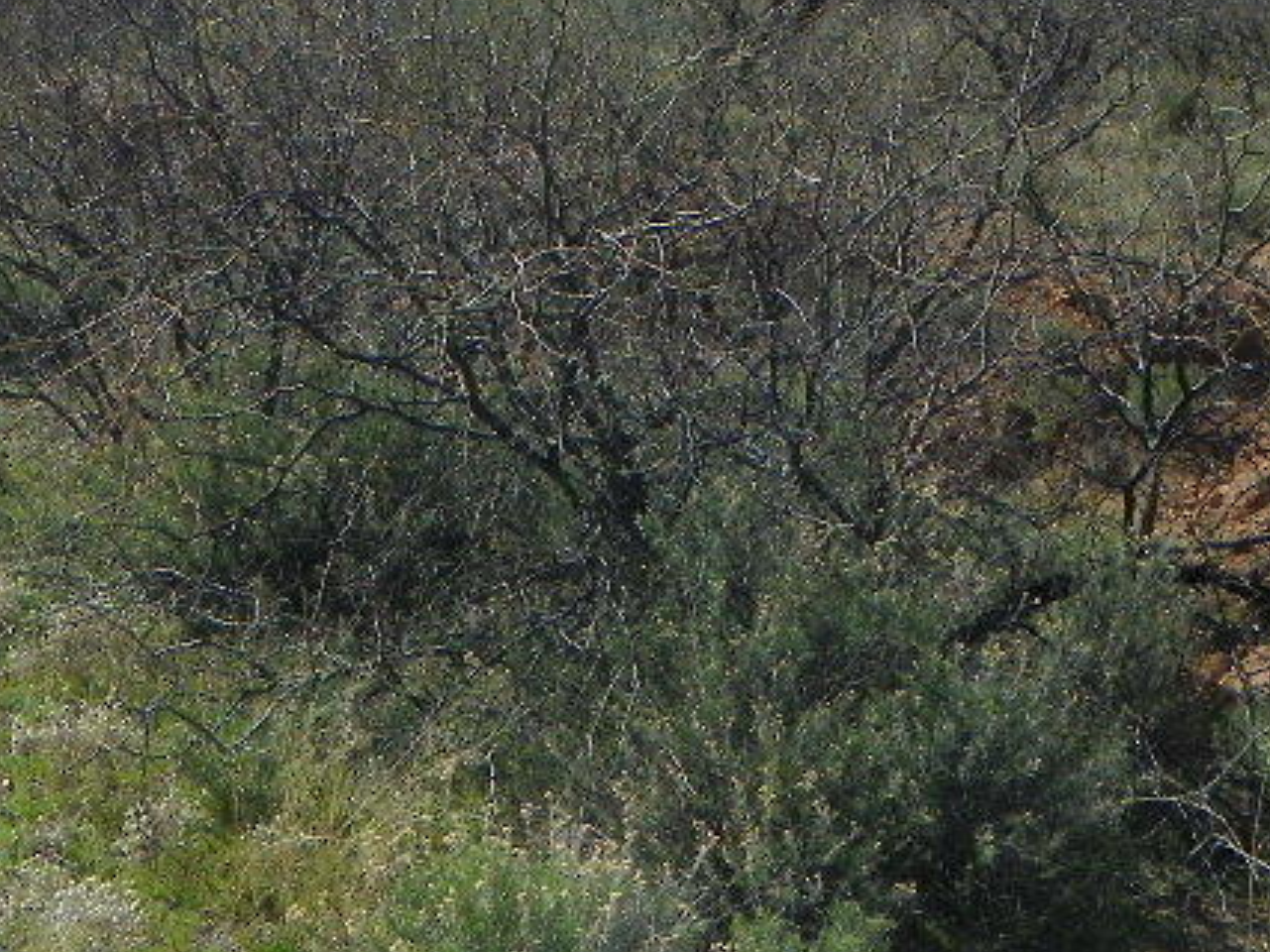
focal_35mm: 78
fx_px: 2861
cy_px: -24
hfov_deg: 24.7
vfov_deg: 18.4
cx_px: 309
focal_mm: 4.6
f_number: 5.6
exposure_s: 1/800
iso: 64
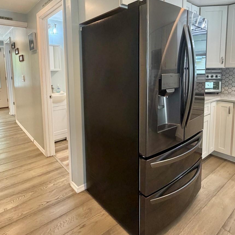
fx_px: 177
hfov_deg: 67.2
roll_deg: +1.3
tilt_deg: -6.2
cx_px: 109
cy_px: 88
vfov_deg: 66.2
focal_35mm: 23
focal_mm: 2.22
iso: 320
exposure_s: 1/120
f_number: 2.2
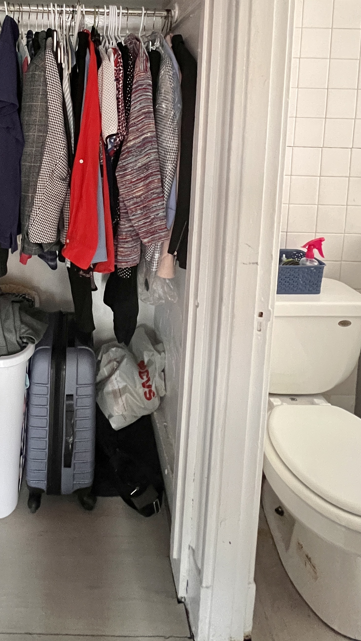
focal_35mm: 22
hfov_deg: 49.0
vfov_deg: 74.8
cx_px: 80
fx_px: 374
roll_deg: -1.7
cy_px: 153
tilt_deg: -5.0
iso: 1000
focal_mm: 1.57
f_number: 1.8
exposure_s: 1/30
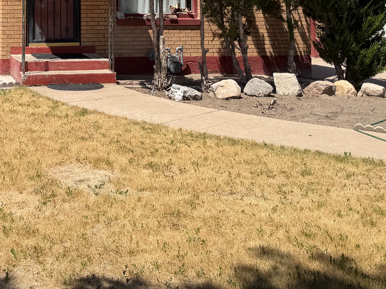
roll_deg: -0.1
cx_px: 55
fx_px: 624
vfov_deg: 24.2
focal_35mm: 56
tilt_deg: +2.7
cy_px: -35
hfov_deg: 33.0
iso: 80
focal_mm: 6.76
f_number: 1.78
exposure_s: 1/4975
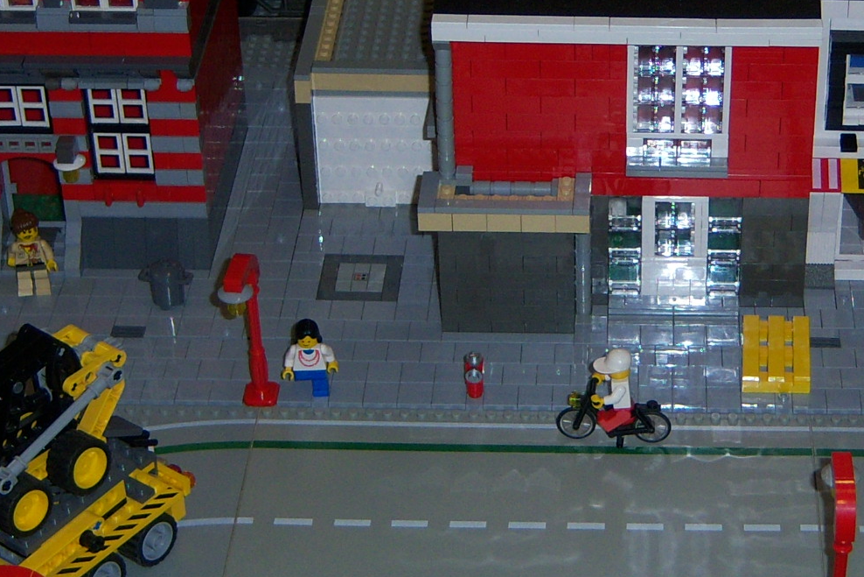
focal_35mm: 97
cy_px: 172
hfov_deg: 20.9
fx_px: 2328
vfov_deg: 14.1
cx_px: 633
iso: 80
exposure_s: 1/60
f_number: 2.8
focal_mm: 7.5
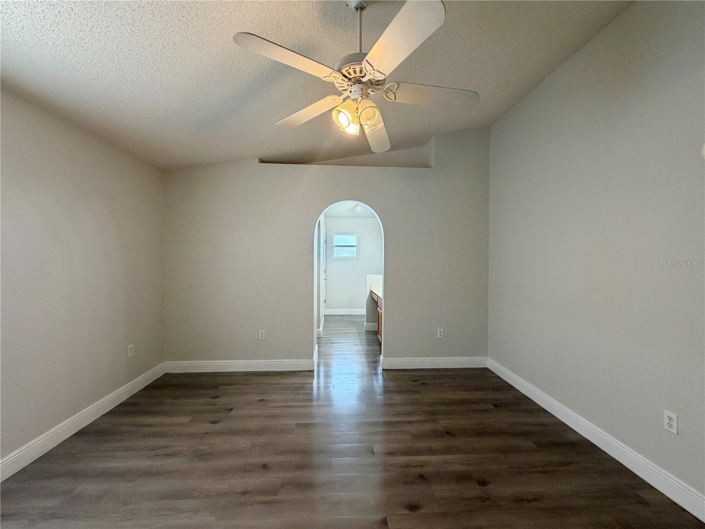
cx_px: 352
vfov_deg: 85.7
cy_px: 264
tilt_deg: -0.1
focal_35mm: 14
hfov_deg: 102.1
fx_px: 285
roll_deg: +0.2
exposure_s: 1/120
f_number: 2.2
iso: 250
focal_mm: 2.22
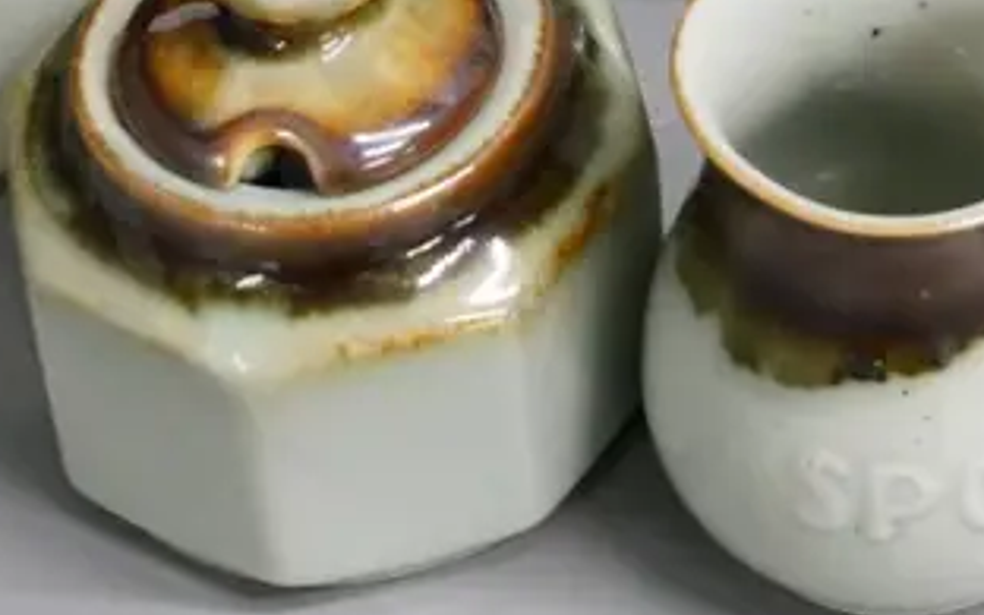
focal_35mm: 153
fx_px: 4103
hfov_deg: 13.5
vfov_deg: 8.4
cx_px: 911
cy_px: -360
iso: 3200
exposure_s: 1/160
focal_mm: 22
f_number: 5
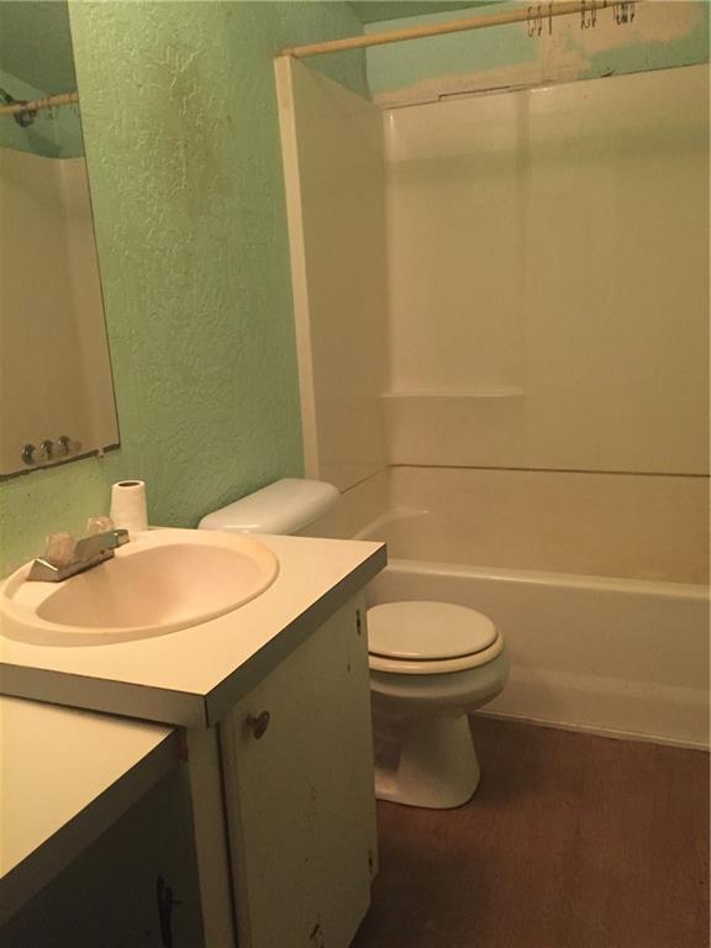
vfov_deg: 61.7
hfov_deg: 48.2
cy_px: 474
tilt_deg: -10.5
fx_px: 794
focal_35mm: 29
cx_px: 356
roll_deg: +2.8
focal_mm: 4.15
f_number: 2.2
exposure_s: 1/17
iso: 250
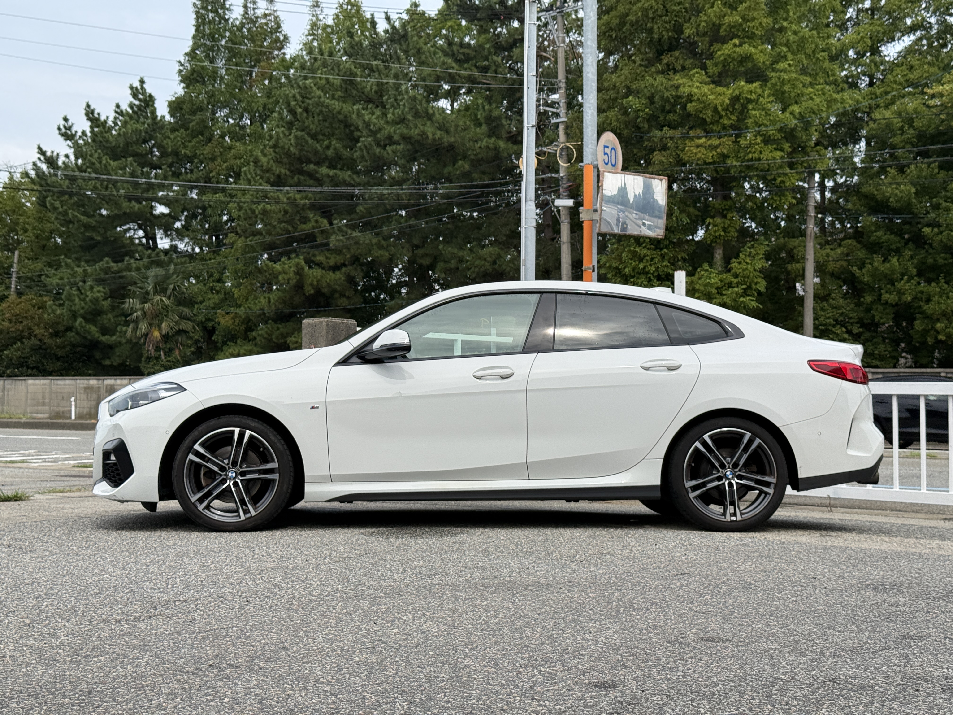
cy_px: 358
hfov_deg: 39.7
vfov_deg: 30.3
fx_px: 1321
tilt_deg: +2.1
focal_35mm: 48
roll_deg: +0.1
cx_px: 476
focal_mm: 6.76
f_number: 1.78
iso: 100
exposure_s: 1/4329
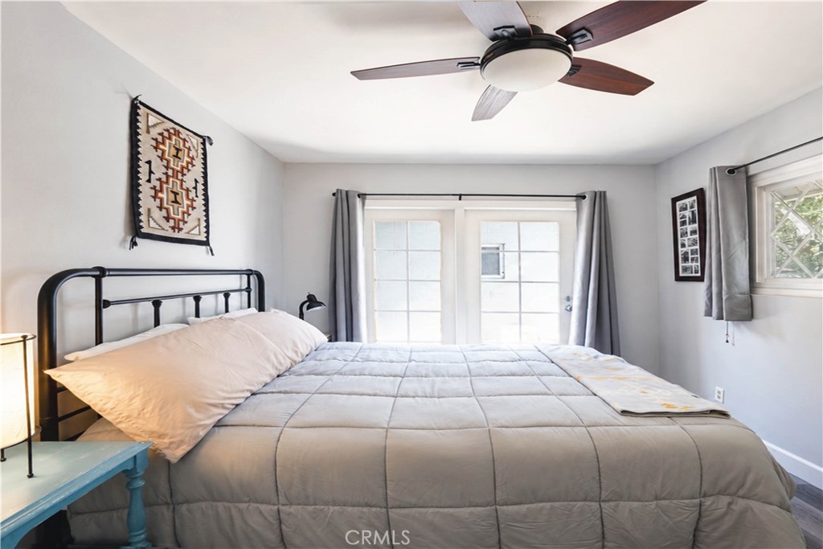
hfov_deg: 112.6
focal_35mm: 12
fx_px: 274
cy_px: 274
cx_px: 412
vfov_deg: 90.0
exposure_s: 1/40
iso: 100
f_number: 5.6
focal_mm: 12
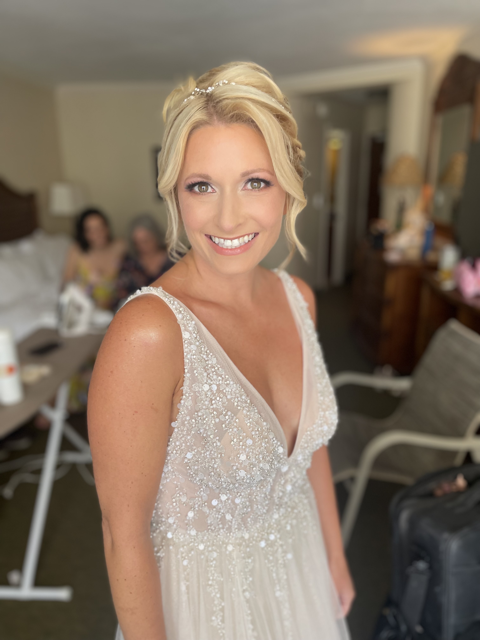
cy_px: 320
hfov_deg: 53.1
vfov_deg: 67.3
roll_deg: +1.7
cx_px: 240
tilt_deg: -16.9
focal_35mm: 26
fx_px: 481
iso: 100
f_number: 1.6
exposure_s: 1/121
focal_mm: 4.2
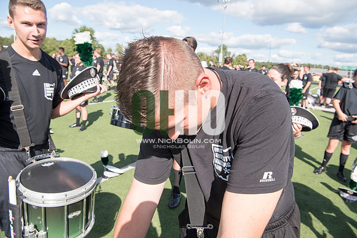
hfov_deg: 73.7
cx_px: 178
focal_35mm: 24
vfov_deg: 53.2
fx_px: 238
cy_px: 119
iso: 400
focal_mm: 24
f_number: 8
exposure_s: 1/640
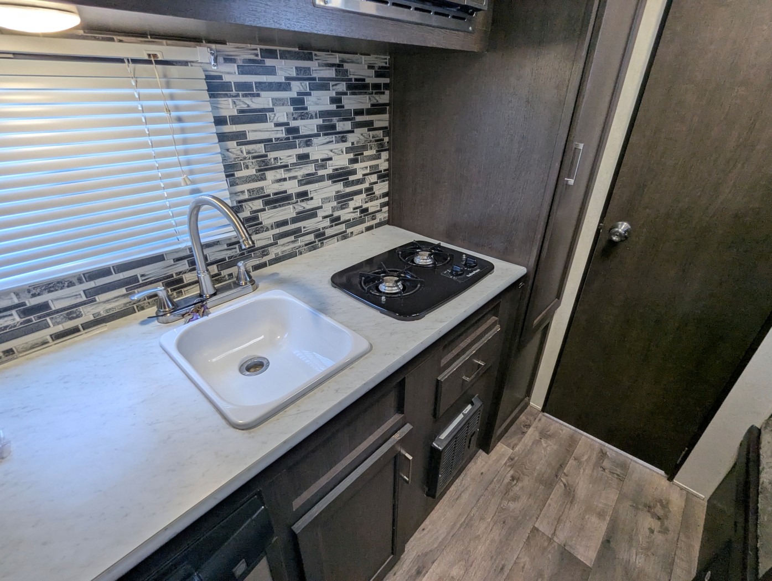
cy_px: 290
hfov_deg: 94.4
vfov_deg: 78.2
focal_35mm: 16
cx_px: 386
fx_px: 357
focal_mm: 2.35
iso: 96
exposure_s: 1/75.8
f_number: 2.2
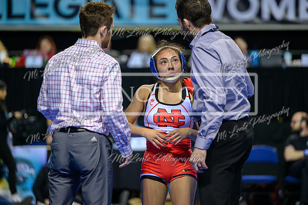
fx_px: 1498
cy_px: 102
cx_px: 154
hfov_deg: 11.7
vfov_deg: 7.9
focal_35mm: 175
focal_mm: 175
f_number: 2.8
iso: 2500
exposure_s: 1/1250
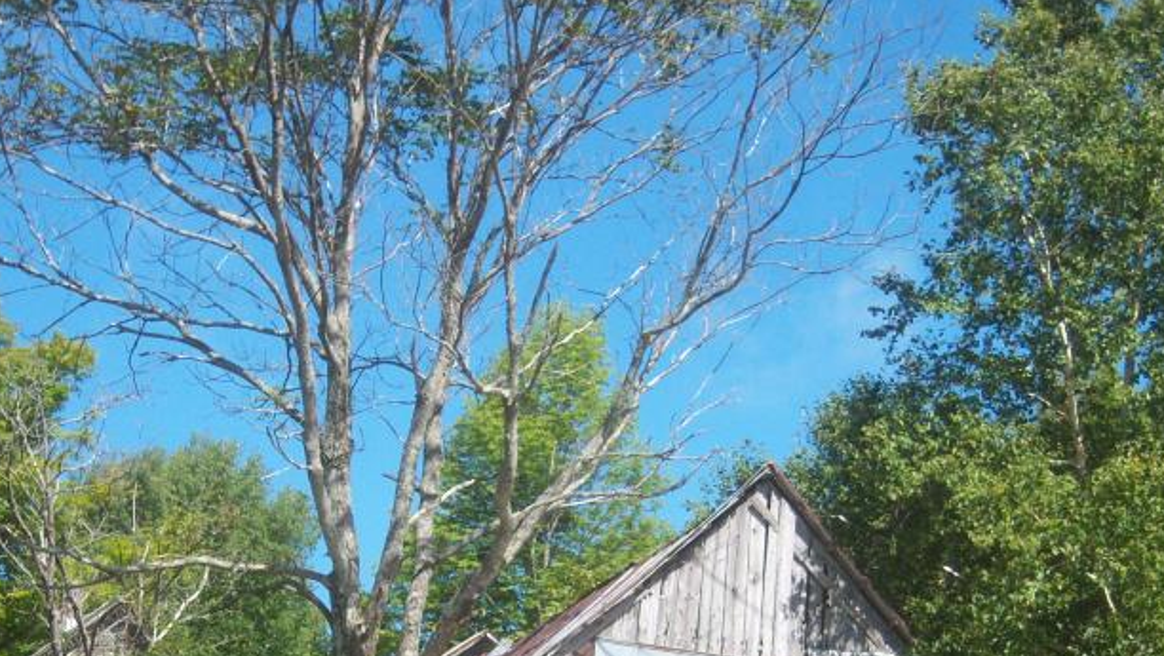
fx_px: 3150
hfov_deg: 20.9
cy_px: 698
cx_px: 548
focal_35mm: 102
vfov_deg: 11.7
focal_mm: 11.7
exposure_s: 1/640
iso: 80
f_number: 3.4
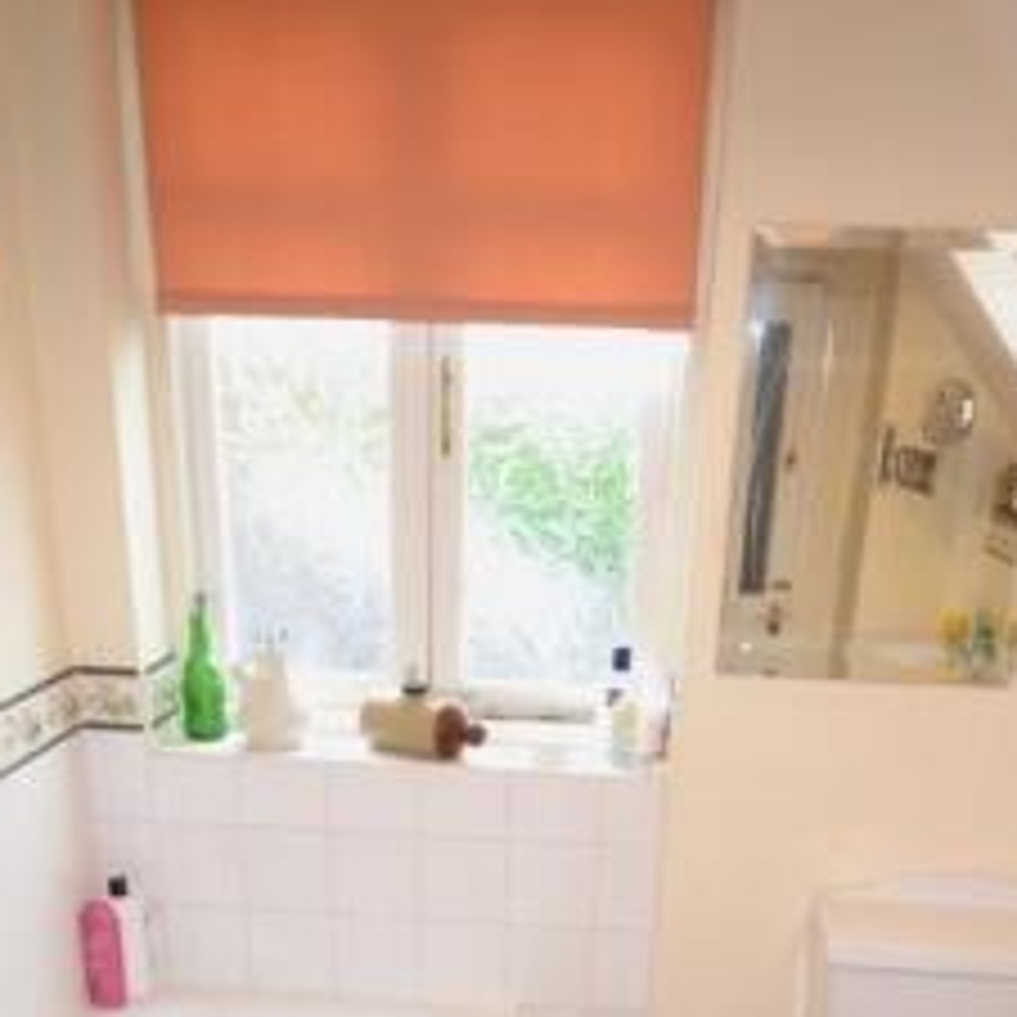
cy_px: 943
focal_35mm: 37
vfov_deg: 40.9
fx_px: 1230
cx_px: 574
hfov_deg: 44.8
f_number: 4
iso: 400
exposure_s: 1/60
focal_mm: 10
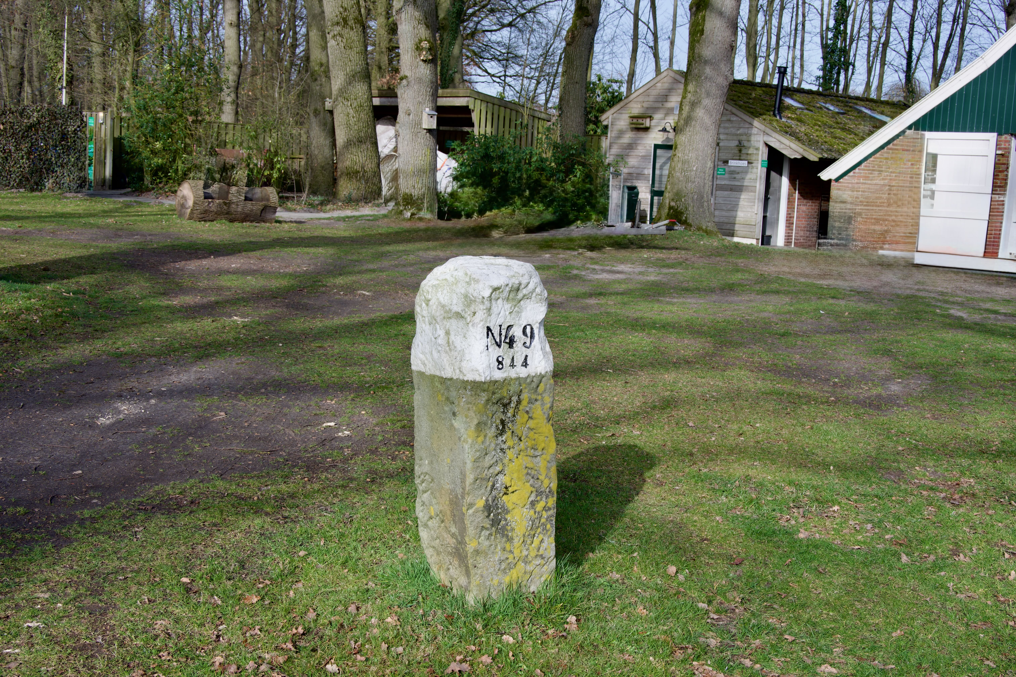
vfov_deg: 30.5
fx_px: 1242
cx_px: 508
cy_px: 338
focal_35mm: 44
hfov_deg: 44.5
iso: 100
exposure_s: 1/60
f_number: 13
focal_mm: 44
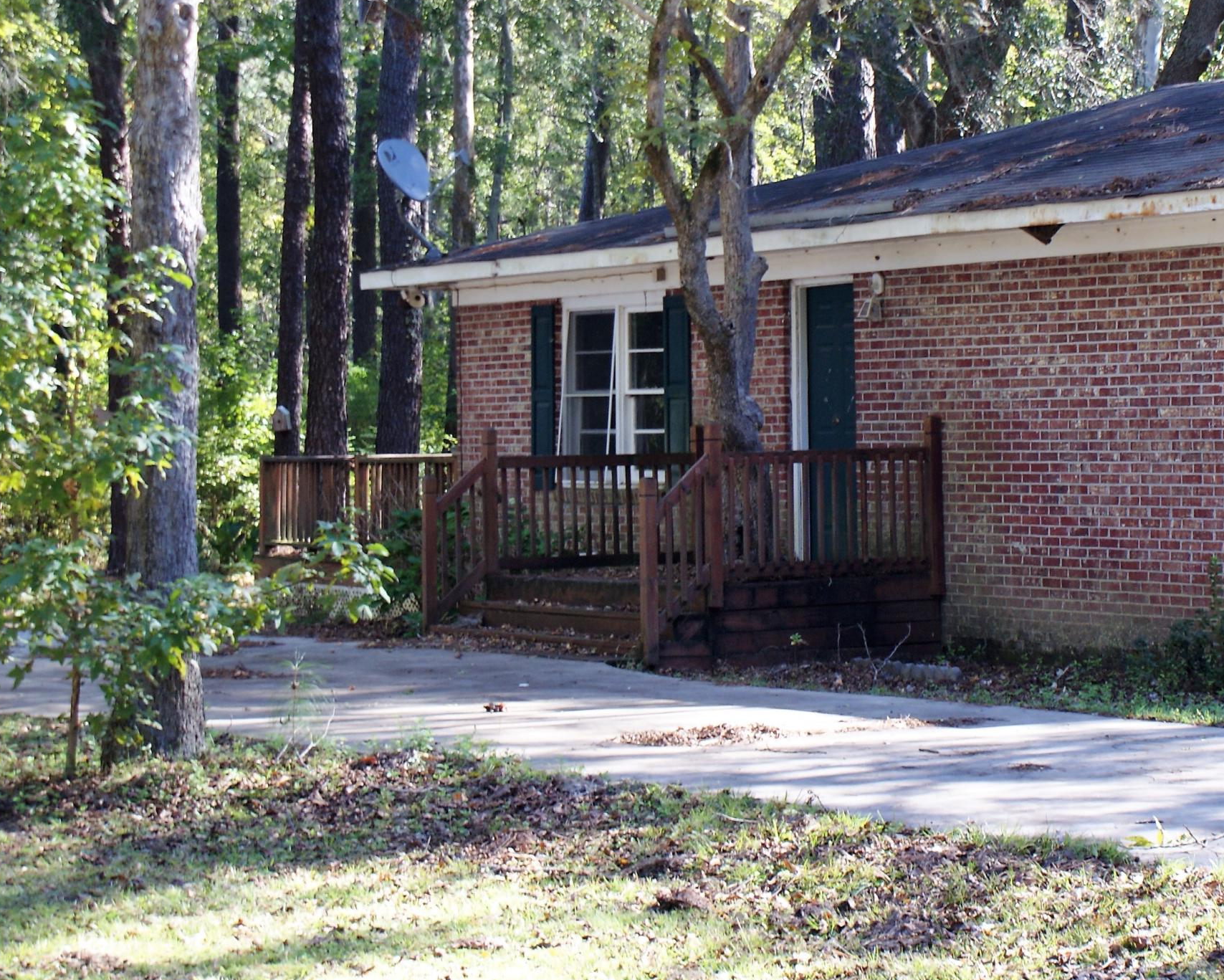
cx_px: 778
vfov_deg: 15.5
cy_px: 379
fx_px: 3587
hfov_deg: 19.3
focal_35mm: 99
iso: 200
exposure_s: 1/60
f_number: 5.6
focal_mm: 40
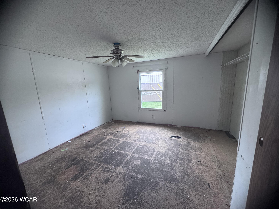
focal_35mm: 14
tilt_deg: -10.5
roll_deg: +2.1
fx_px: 113
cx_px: 140
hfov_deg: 102.1
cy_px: 104
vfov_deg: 85.7
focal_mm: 2.22
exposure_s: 1/60
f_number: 2.2
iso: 320
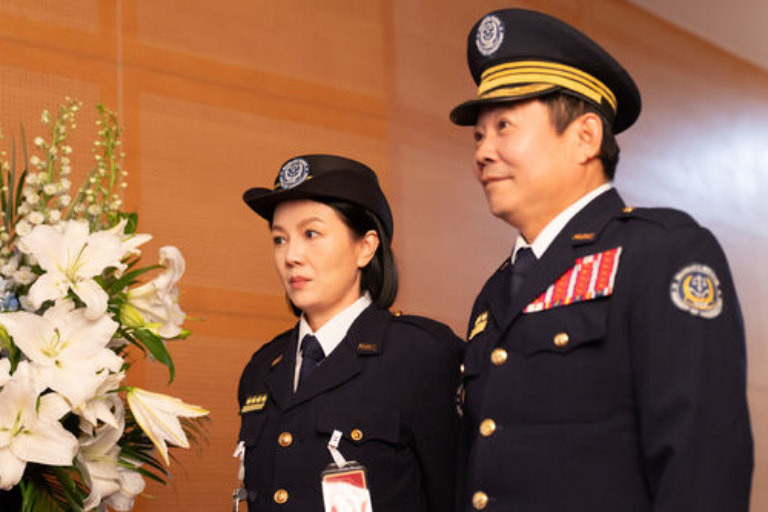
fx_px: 1663
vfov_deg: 17.5
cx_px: 356
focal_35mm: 78
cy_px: 258
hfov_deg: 26.0
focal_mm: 65
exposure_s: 1/200
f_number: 2.5
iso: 1000
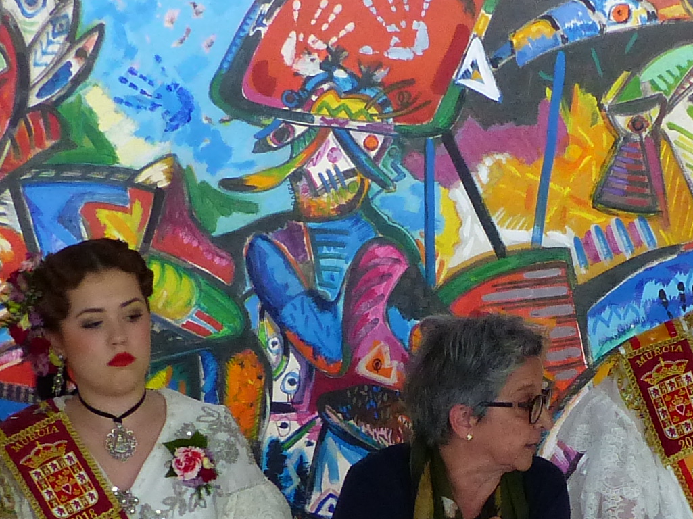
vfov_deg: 7.3
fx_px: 4063
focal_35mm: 203
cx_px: 519
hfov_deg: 9.7
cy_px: 407
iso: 320
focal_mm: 9.4
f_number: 2.8
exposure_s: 1/60
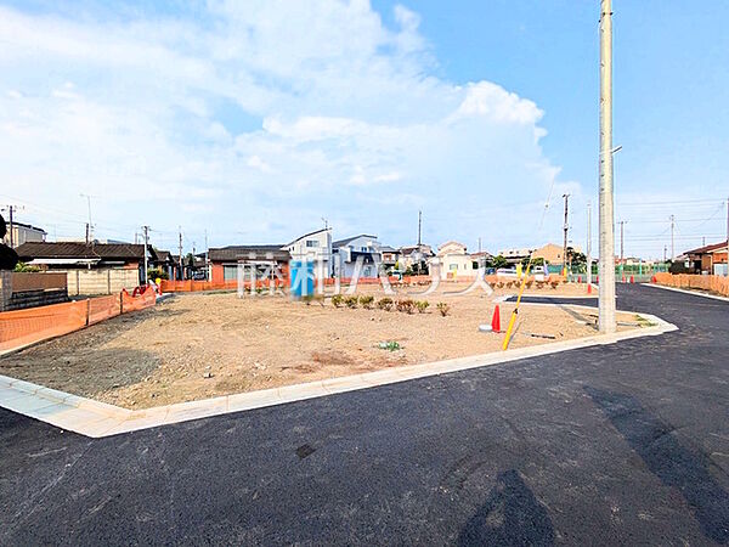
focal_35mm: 14
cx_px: 364
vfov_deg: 85.7
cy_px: 274
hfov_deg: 102.1
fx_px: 295
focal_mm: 1.83
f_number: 2.2
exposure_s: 1/1527
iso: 49
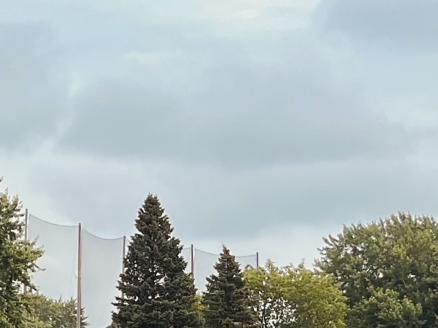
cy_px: 409
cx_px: -354
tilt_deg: +2.9
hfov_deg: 14.5
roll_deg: -0.9
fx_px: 1506
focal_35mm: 119
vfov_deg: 12.1
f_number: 1.6
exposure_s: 1/3521
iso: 50
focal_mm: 5.1
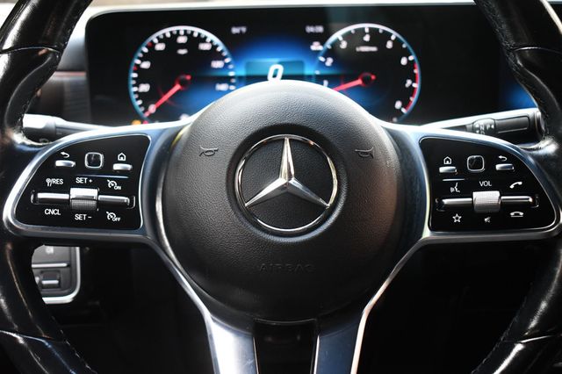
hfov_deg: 38.9
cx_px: 281
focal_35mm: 51
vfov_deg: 26.5
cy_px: 187
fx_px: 796
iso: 2000
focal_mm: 34
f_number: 4.5
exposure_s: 1/125
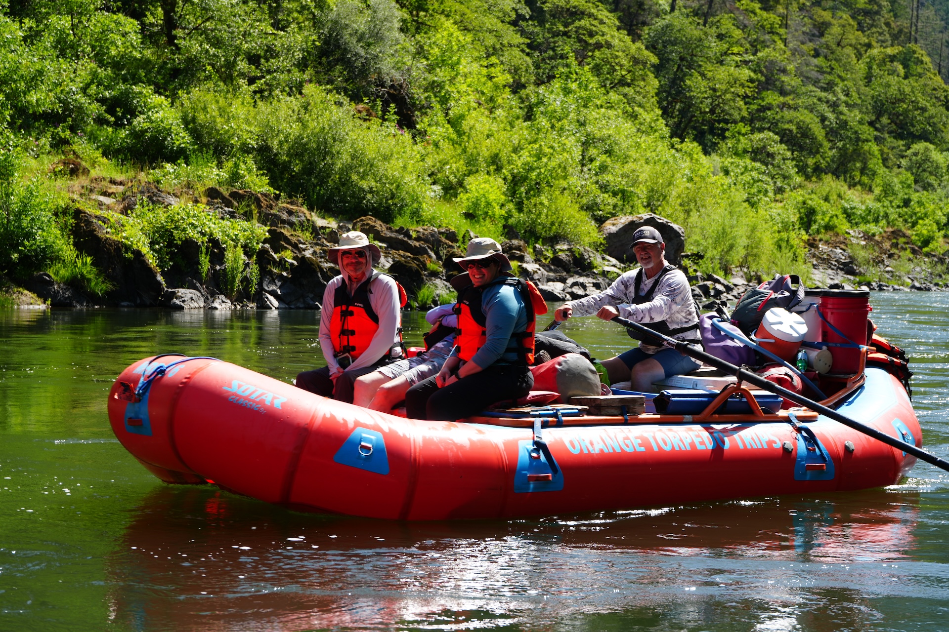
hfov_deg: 29.7
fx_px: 1792
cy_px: 316
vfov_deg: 20.0
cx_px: 474
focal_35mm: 68
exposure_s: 1/125
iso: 100
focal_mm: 68
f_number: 9
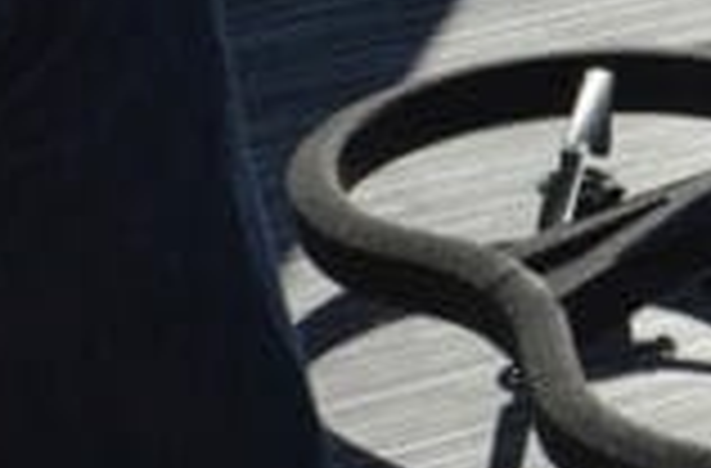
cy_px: -7
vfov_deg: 4.3
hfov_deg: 6.5
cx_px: 1143
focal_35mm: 314
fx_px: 6175
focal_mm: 55
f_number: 10
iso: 100
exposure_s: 1/400
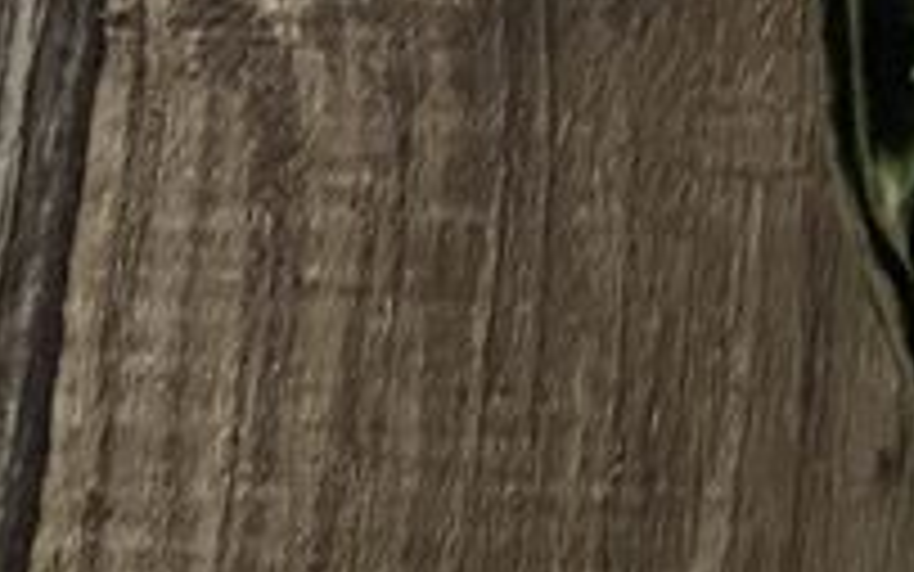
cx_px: 1972
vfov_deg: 7.6
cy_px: -766
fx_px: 4061
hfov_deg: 11.3
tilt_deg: -72.7
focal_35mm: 163
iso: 800
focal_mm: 4.25
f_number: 1.8
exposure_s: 1/30
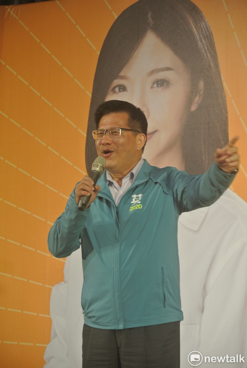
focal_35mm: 128
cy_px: 184
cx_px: 124
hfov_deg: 10.7
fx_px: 1313
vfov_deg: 16.0
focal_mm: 47.5
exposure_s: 1/60
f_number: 4
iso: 320
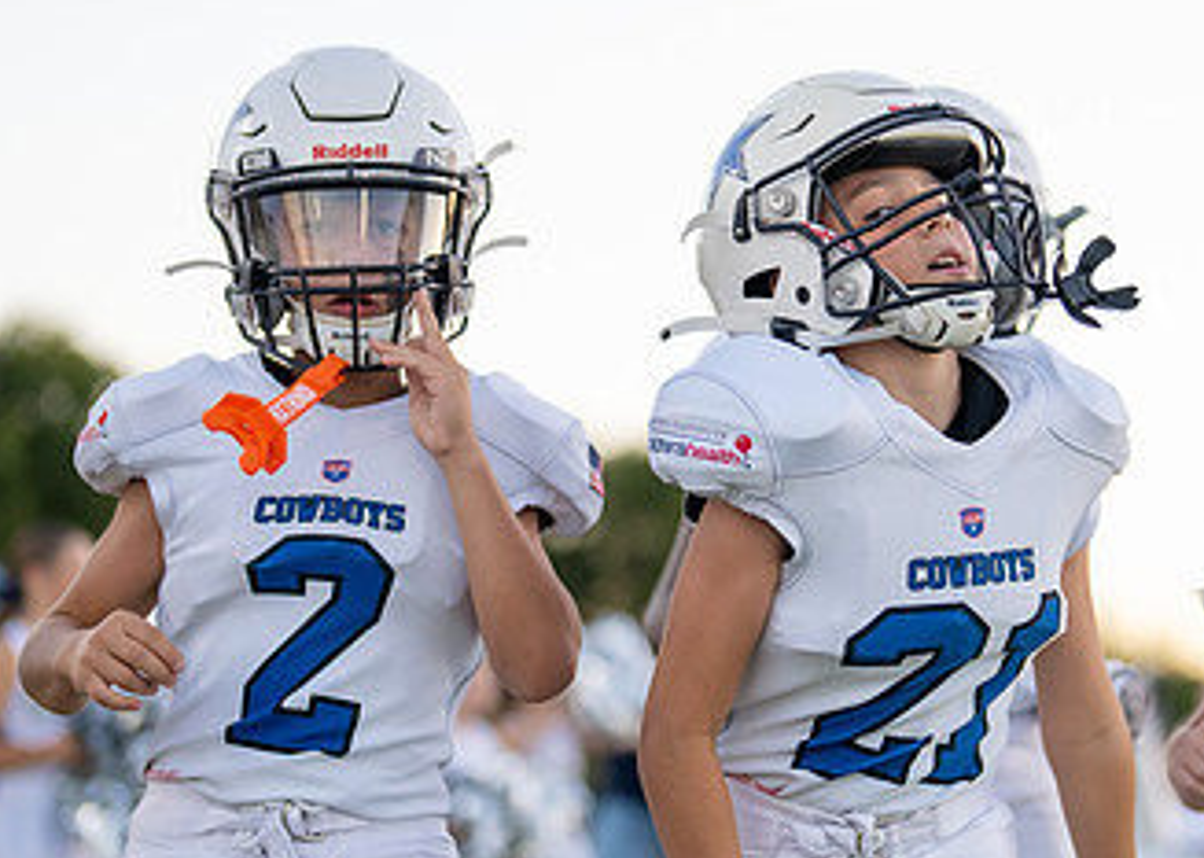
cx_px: 818
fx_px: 3997
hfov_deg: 17.1
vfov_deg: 12.2
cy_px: 429
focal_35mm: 117
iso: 500
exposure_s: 1/2000
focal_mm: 50
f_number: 1.2
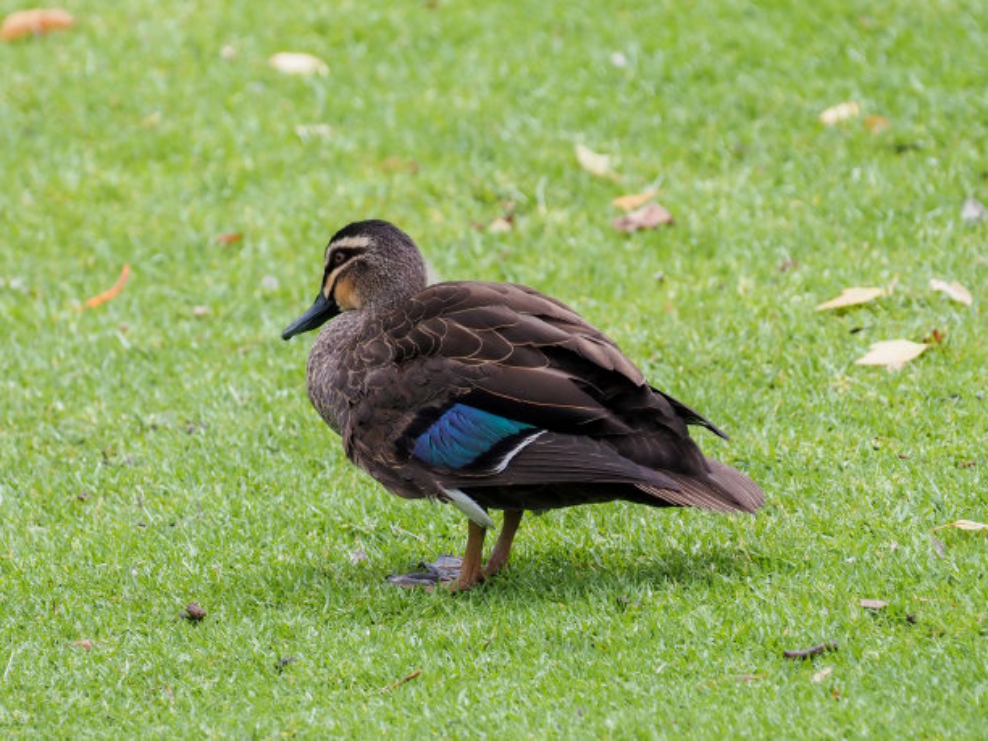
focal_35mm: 585
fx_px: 16697
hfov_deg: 3.4
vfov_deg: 2.5
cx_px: 494
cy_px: 370
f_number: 6.2
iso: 1000
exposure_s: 1/500
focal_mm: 292
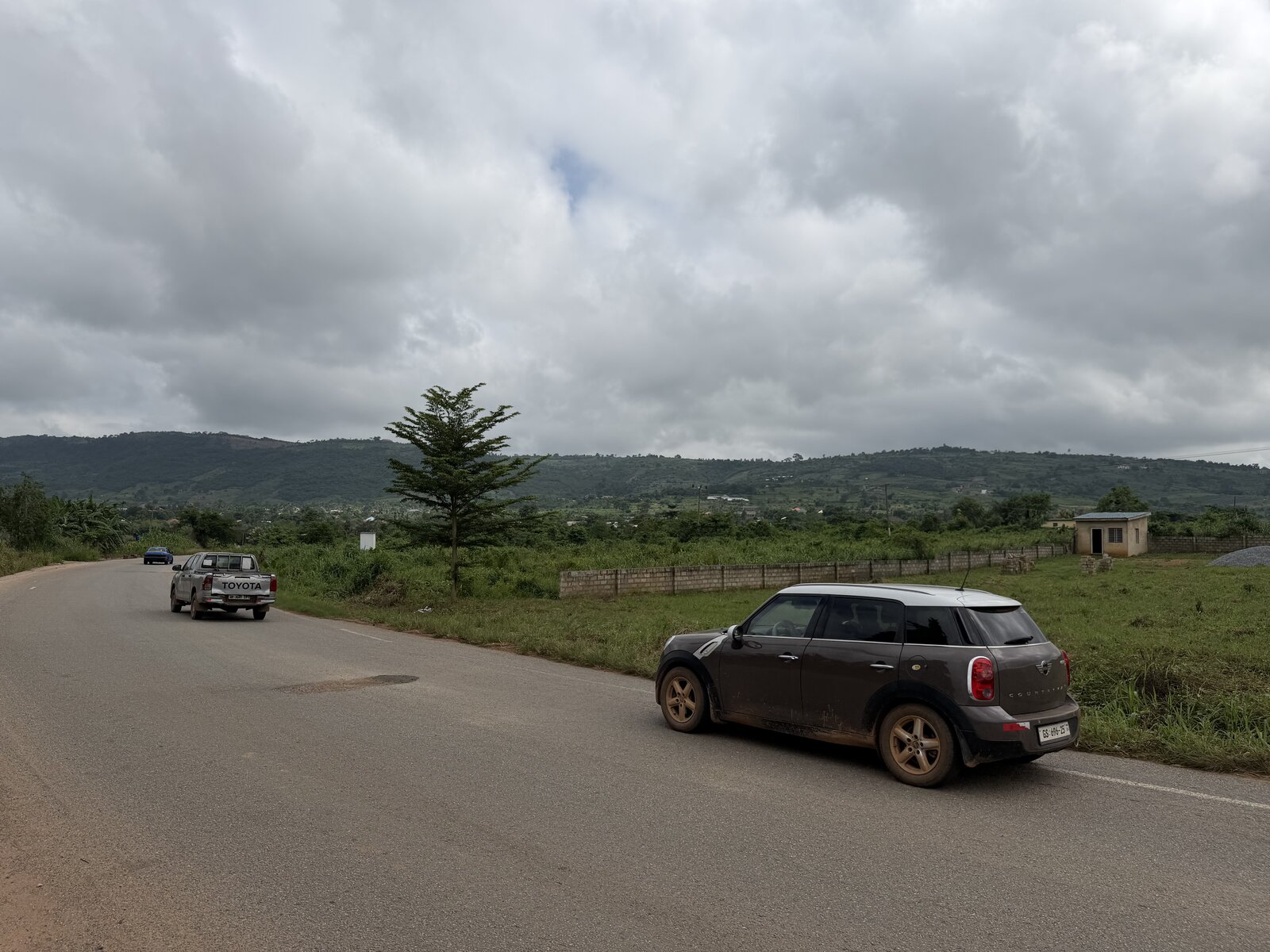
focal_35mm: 24
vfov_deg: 56.8
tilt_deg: +3.2
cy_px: 476
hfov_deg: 71.6
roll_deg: -0.9
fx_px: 881
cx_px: 635
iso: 80
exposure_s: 1/9091
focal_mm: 6.76
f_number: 1.78
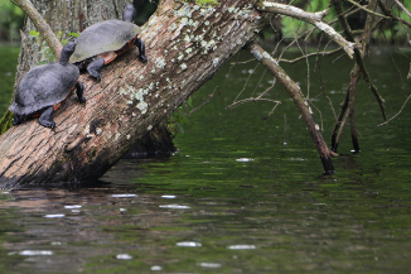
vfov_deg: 2.6
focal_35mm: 522
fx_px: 5956
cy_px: -25
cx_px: 106
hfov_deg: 4.0
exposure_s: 1/320
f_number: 5.6
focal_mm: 170
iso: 320
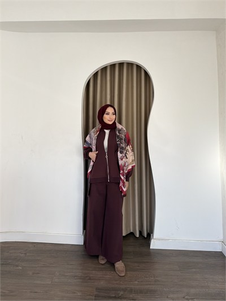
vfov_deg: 71.6
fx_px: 209
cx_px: 113
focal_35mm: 24
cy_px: 150
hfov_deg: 56.8
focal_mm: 6.76
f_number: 1.78
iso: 320
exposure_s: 1/1689
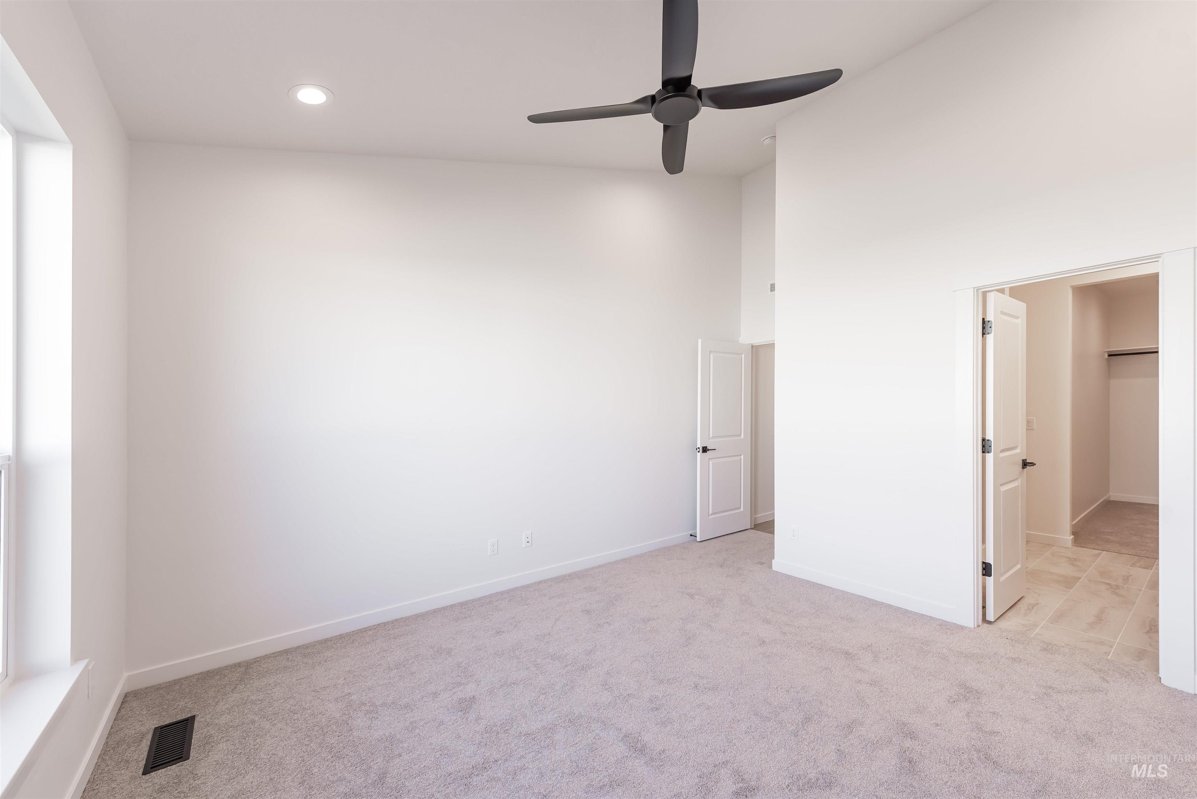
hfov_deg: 104.2
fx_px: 466
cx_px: 598
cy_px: 400
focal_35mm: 14
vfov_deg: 81.2
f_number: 5
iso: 400
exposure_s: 1/50
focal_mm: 14
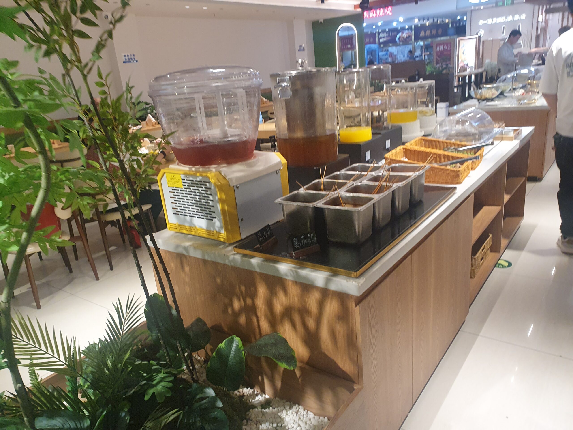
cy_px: 215
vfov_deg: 53.1
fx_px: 430
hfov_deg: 67.3
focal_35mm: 26
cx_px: 286
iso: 200
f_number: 2.4
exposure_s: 1/100
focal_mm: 4.32
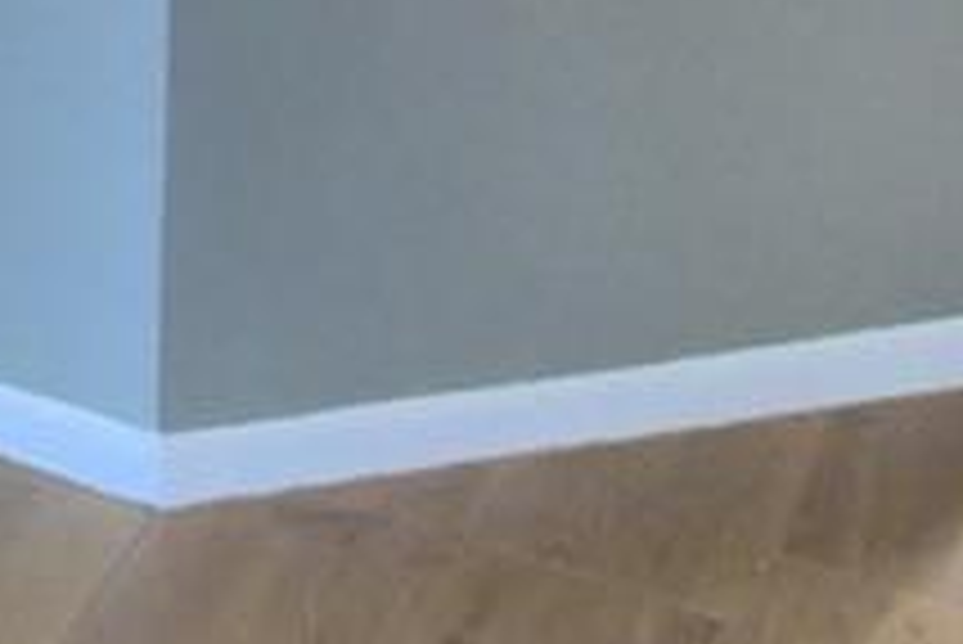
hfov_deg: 13.5
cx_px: -1336
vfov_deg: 9.5
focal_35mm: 112
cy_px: -1311
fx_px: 2998
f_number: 4.5
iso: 450
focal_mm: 10
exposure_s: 1/30
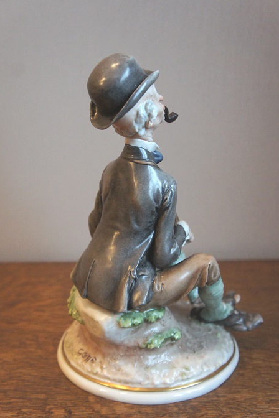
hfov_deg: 32.2
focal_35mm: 42
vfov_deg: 46.9
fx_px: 483
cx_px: 141
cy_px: 210
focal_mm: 27
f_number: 4
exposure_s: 1/50
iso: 1600
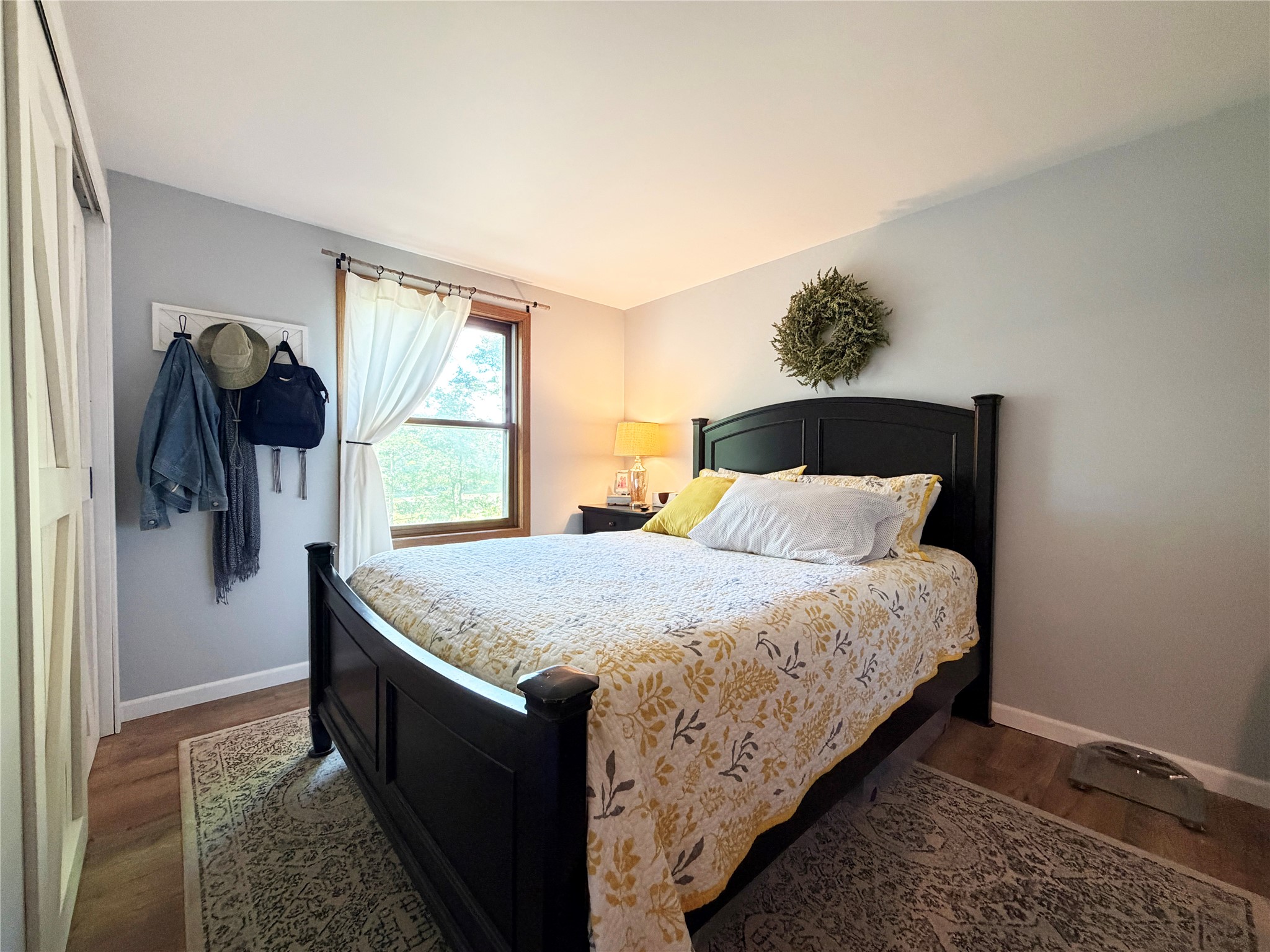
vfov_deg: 85.7
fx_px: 514
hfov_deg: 102.1
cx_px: 635
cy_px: 476
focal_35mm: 14
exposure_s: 1/60
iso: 320
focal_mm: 2.22
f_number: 2.2
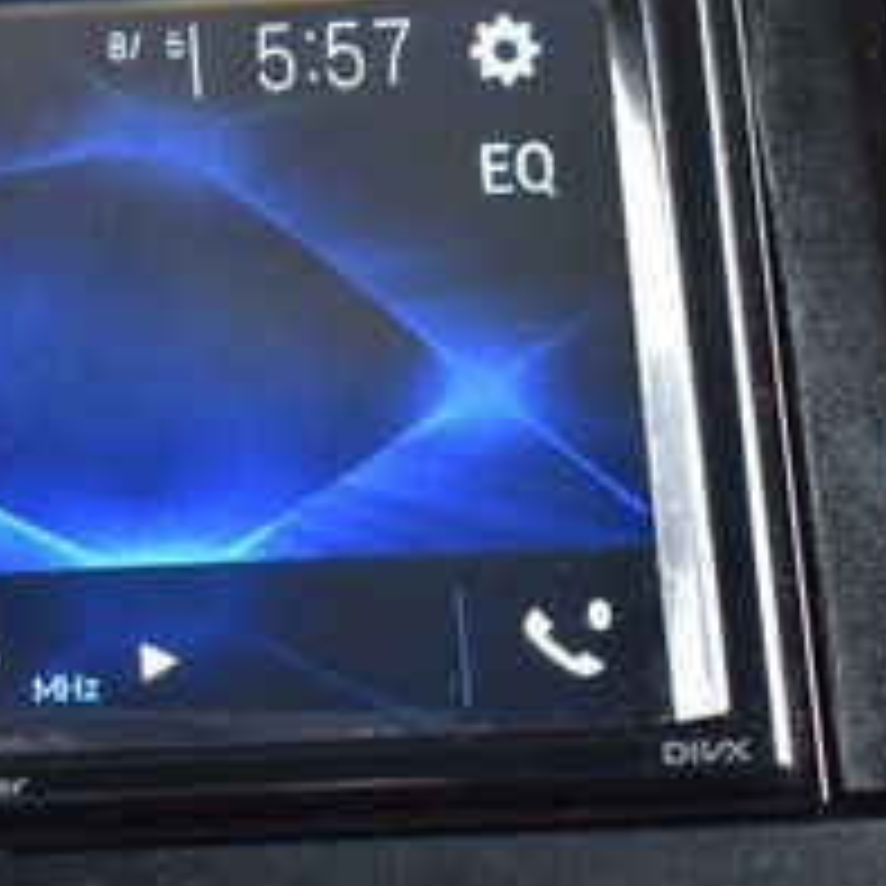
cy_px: 441
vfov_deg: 12.4
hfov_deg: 12.1
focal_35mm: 141
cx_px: -130
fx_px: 4083
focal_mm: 34
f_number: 6.3
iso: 1000
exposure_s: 1/15
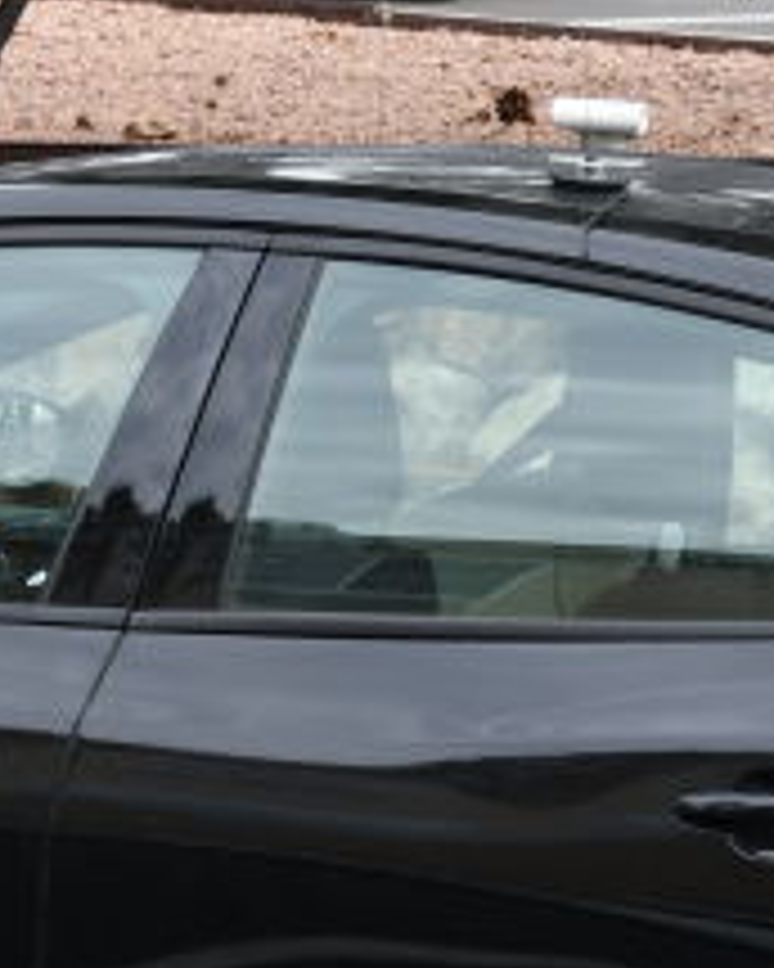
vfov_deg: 4.4
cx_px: 194
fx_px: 12685
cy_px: 475
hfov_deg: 3.5
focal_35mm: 443
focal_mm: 66
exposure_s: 1/200
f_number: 5.3
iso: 320
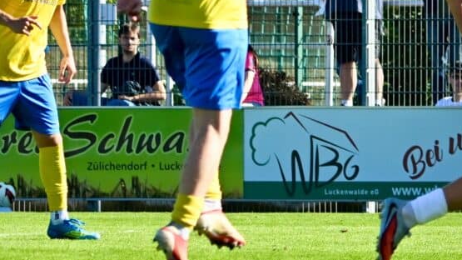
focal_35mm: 483
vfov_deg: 2.5
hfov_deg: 4.4
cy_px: -65
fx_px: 5916
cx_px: 665
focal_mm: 125
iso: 220
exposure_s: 1/1600
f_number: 4.8
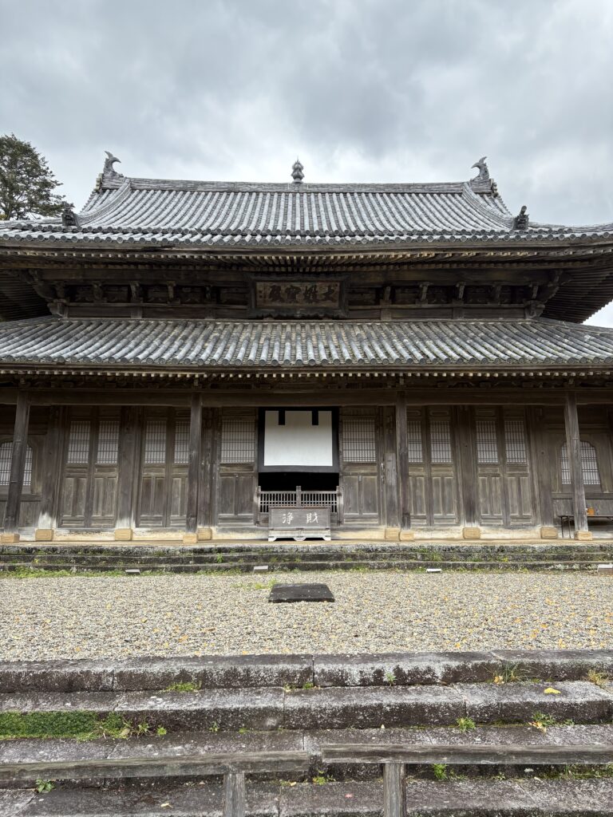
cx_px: 306
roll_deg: +0.5
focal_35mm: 26
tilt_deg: +12.2
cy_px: 408
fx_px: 614
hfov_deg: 53.1
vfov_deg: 67.3
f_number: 1.6
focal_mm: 5.96
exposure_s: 1/122
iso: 40
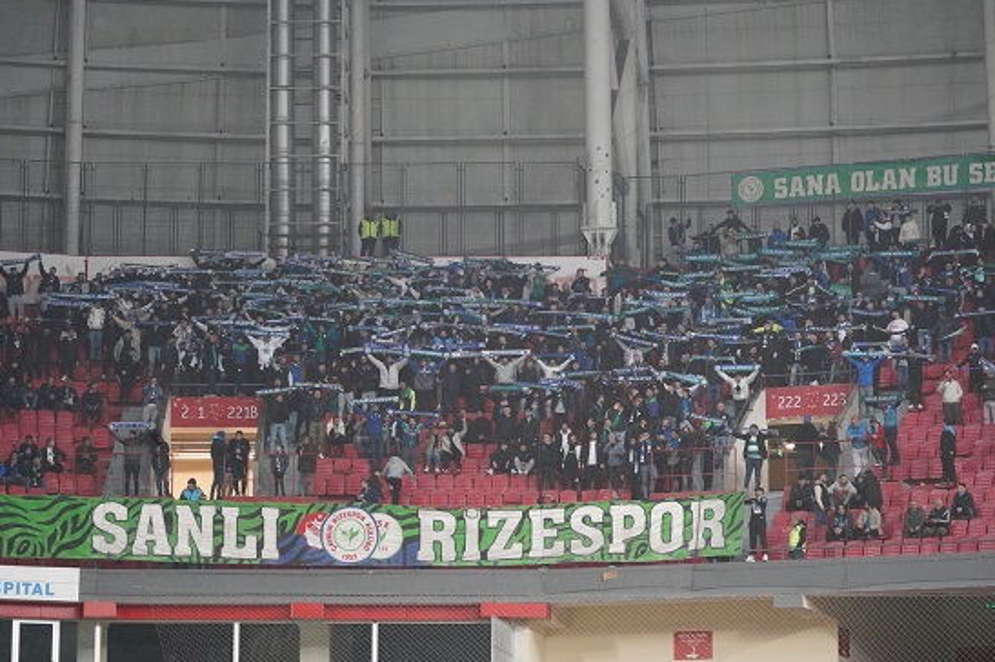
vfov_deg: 10.1
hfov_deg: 15.1
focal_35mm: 136
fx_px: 3756
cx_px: 497
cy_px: 331
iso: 12800
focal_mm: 135
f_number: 5
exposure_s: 1/400
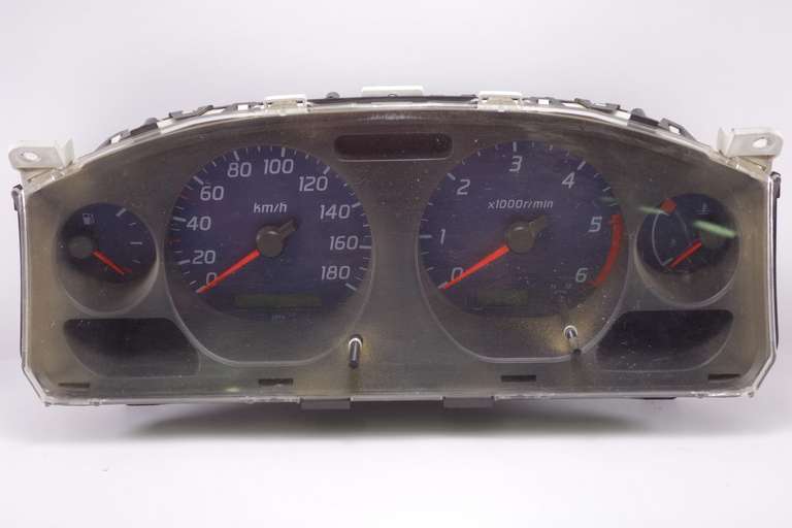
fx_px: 1166
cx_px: 396
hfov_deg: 37.5
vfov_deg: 25.5
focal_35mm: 53
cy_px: 264
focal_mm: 19.75
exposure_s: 1/60
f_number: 3.5
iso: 200
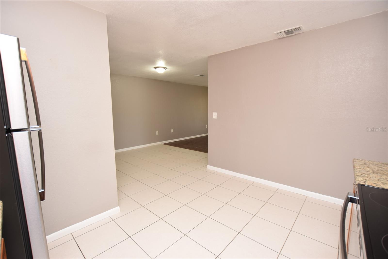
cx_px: 194
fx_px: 162
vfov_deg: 77.3
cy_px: 130
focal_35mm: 15
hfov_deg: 100.4
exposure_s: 1/60
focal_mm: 10
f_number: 4
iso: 320
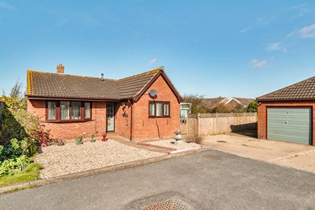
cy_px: 105
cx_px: 158
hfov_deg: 90.0
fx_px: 158
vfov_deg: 67.4
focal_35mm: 18
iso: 400
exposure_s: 1/1250
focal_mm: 12
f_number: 8
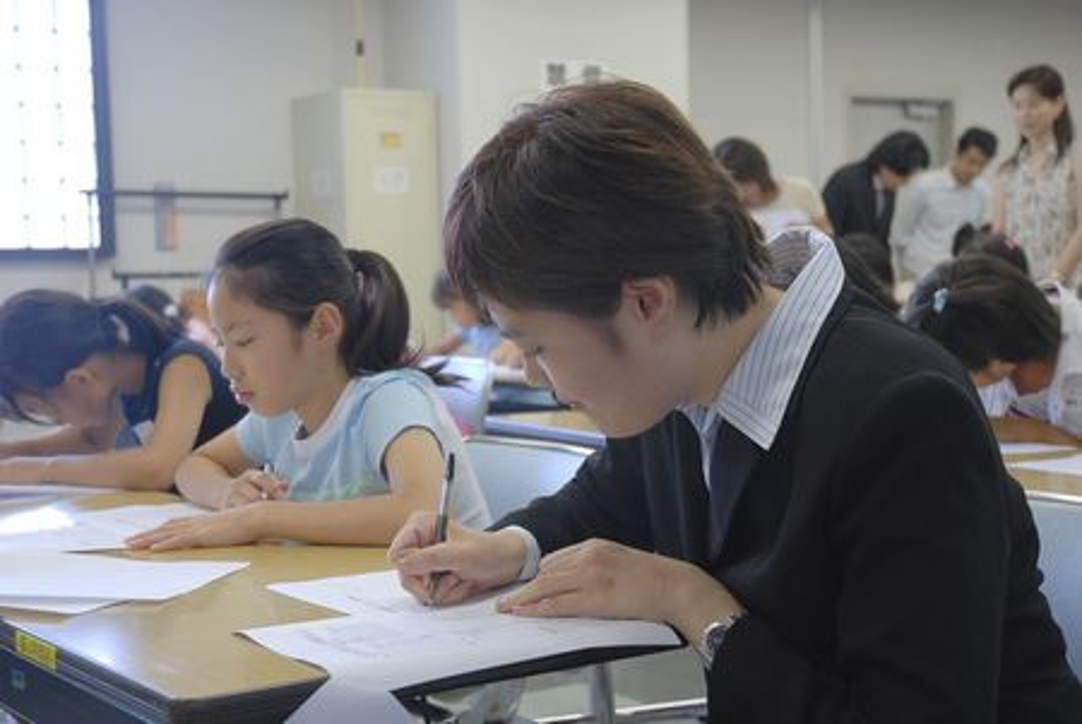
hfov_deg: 33.4
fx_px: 1805
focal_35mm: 60
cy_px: 362
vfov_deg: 22.7
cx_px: 541
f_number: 4.5
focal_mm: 40
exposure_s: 1/20
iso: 200
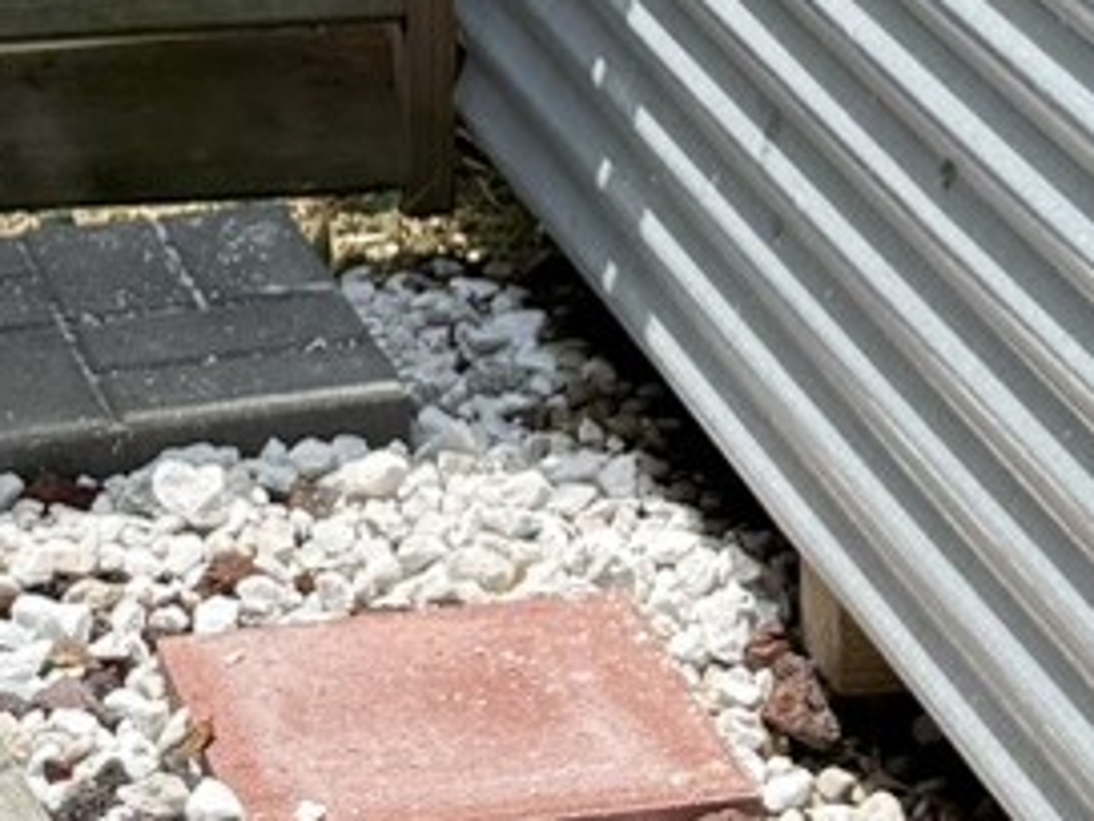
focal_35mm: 181
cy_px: -596
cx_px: 302
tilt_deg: -9.3
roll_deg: +0.0
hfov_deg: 10.9
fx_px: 5720
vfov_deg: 8.0
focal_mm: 6.76
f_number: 1.78
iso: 80
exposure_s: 1/2611
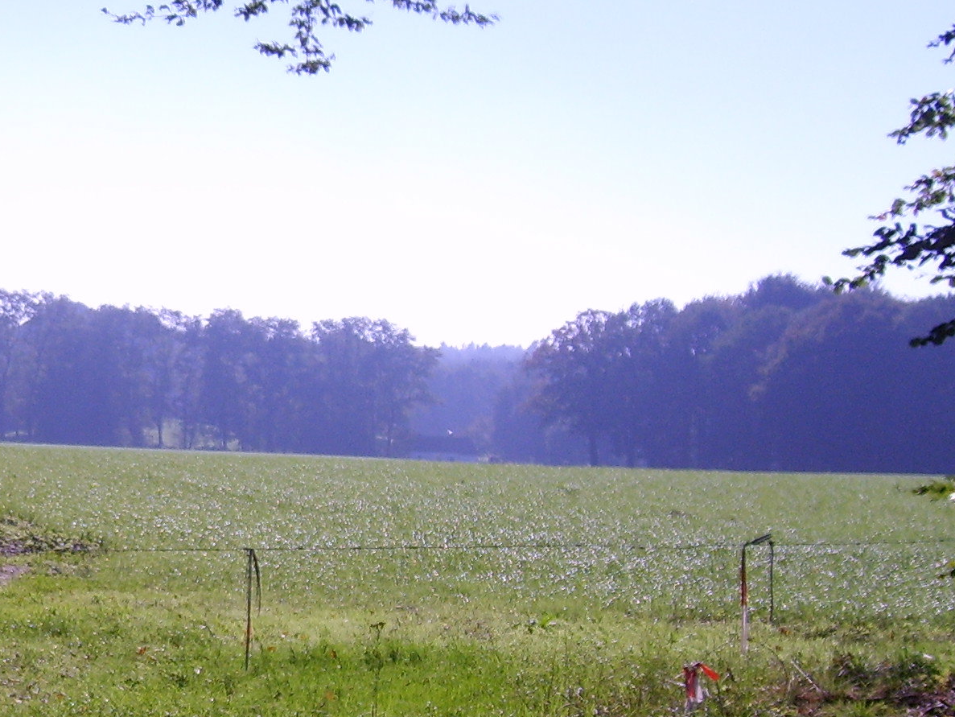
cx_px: -70
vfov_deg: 17.7
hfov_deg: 22.4
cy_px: 553
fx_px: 2291
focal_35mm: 83
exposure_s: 1/1000
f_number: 2.8
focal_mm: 5.8
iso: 50
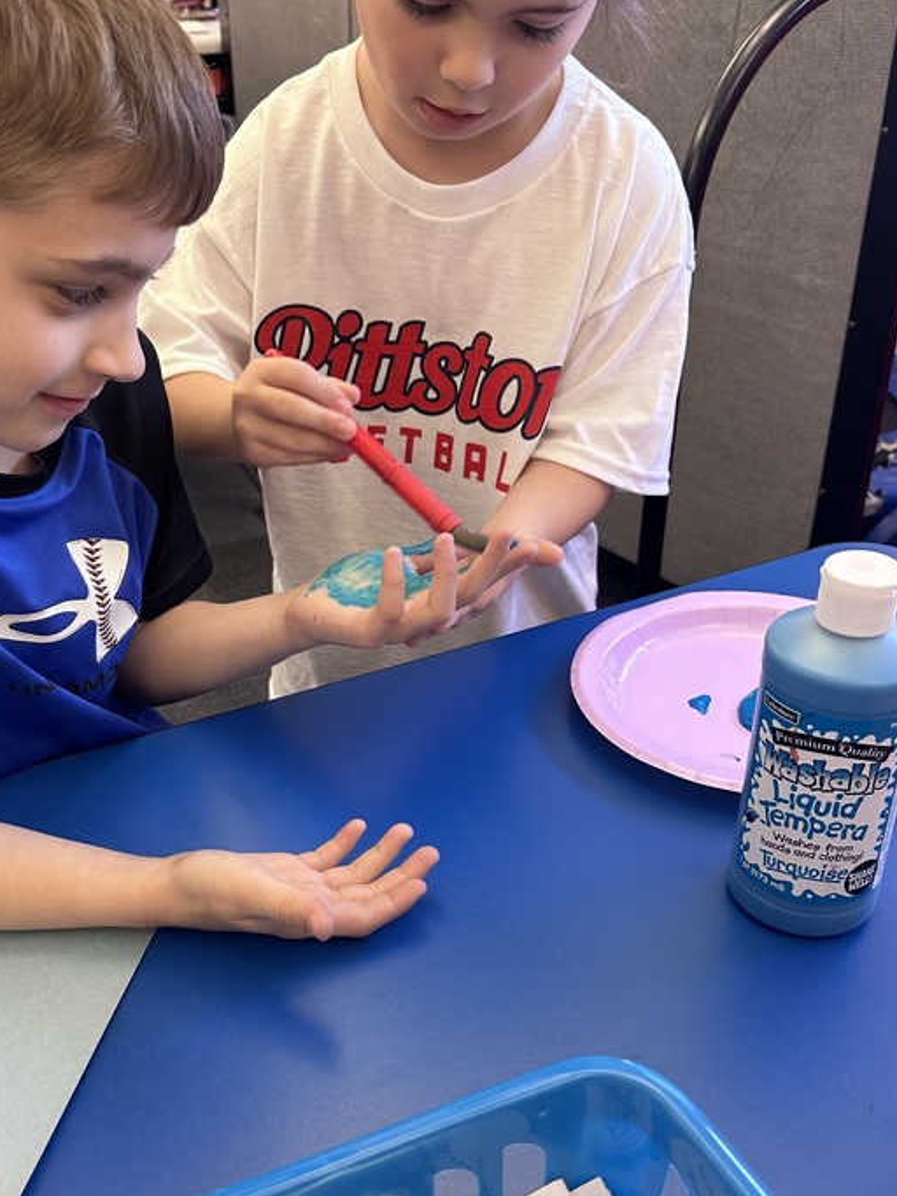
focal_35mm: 36
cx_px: 370
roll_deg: +2.1
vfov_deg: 51.1
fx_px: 1244
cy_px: 695
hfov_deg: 39.5
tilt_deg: -32.4
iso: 200
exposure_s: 1/60
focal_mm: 6.86
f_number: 1.78
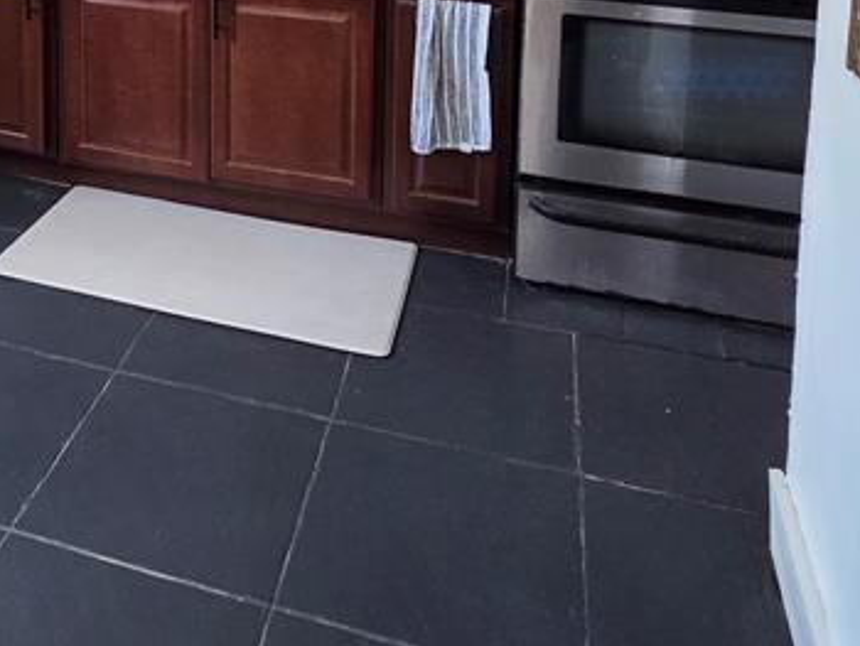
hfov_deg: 46.4
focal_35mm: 38
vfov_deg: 30.5
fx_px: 945
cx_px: 172
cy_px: -177
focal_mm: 2.2
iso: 320
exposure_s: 1/60
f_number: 2.2
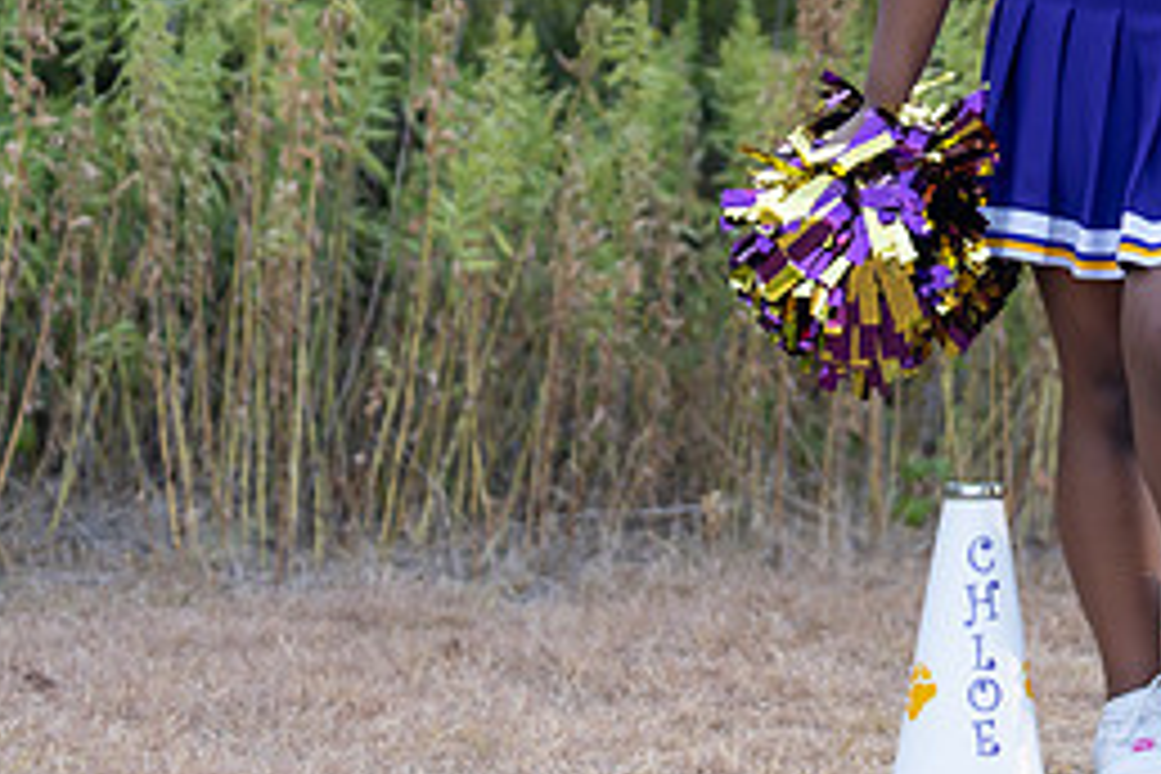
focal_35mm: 160
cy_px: 49
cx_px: 1174
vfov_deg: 8.5
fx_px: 5160
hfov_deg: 12.7
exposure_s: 1/320
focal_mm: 70
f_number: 2.8
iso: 320
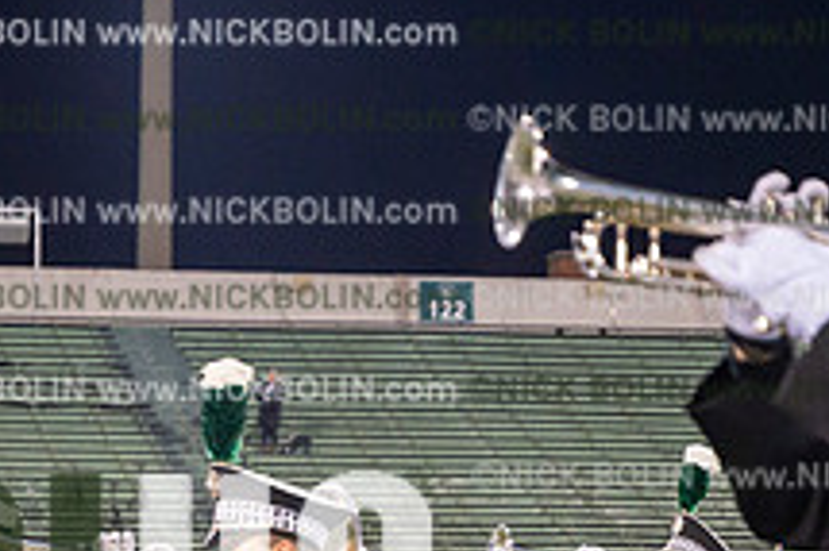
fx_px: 4349
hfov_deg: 10.9
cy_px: 655
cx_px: 158
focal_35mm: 189
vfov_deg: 7.2
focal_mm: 70
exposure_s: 1/640
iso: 5000
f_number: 4.5
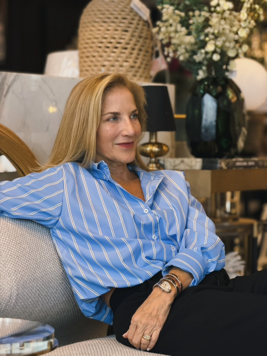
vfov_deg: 19.6
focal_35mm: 100
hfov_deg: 14.8
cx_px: 134
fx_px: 1028
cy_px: 178
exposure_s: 1/120
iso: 400
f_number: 2.8
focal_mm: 16.89
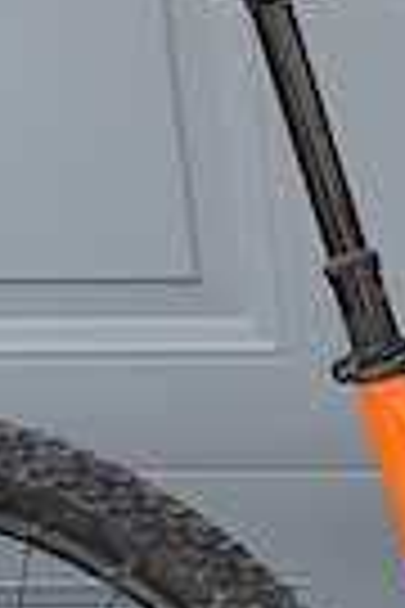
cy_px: 703
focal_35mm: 148
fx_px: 2497
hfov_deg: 8.8
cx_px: 801
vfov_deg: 13.5
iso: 30
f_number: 1.68
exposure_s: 1/253
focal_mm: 6.9
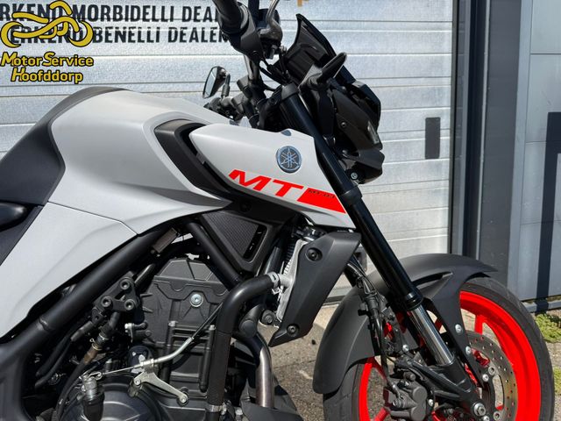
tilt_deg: -8.6
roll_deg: +2.7
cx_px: 280
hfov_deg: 71.6
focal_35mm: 24
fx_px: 389
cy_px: 210
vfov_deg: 56.8
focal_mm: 6.76
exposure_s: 1/4673
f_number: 1.78
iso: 80
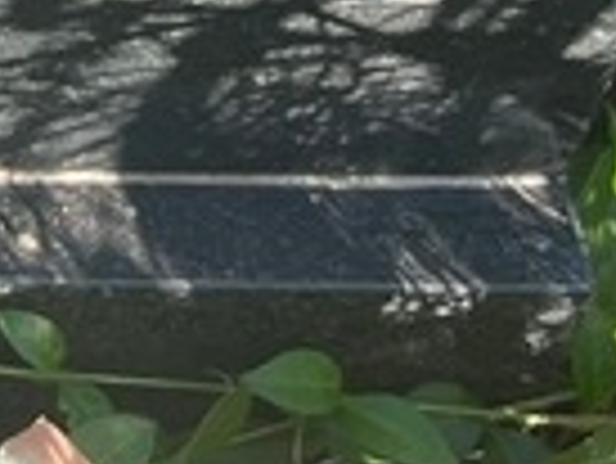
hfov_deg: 12.0
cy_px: -225
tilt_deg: -48.7
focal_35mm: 152
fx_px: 2707
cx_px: -481
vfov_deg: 9.5
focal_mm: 5.7
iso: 50
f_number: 1.5
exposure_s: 1/471
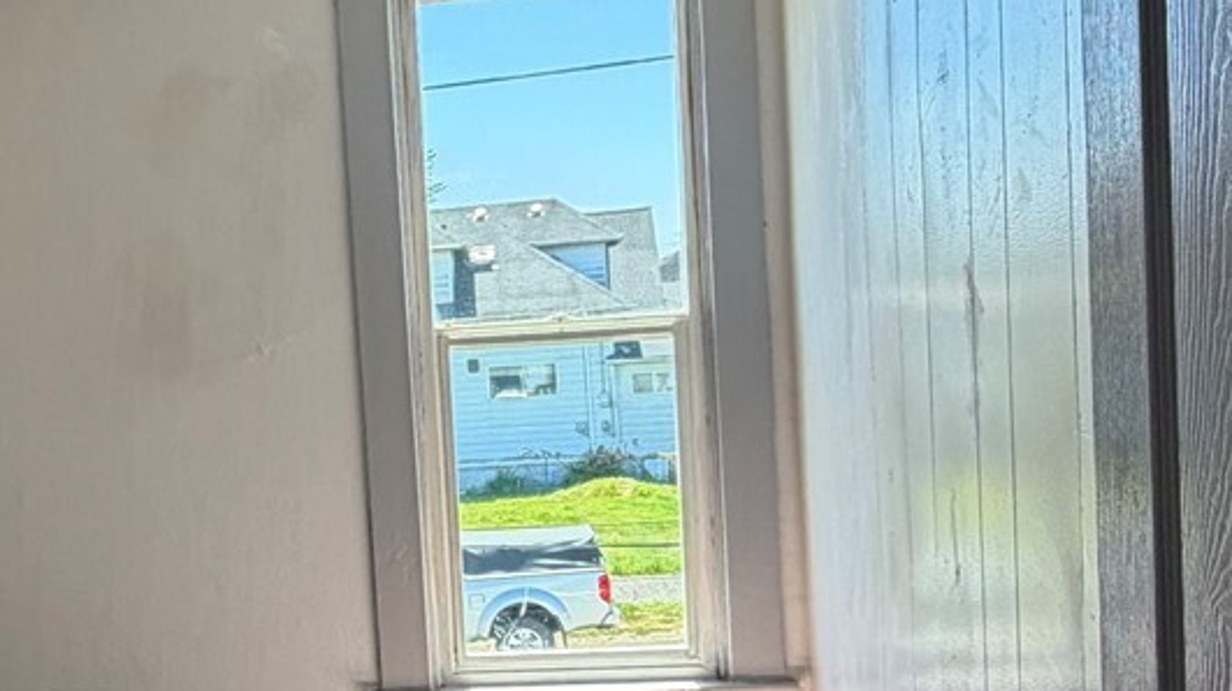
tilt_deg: -4.7
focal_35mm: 46
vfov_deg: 25.9
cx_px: 348
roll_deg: +5.7
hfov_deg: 43.5
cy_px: 420
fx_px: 1502
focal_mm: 2.22
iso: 64
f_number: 2.2
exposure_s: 1/121
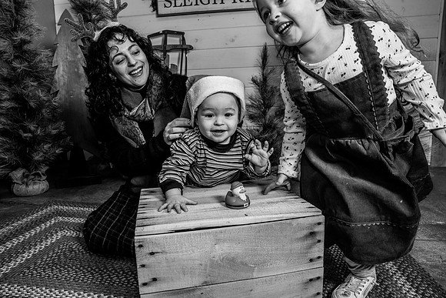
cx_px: 223
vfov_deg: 53.2
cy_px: 149
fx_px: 297
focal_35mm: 24
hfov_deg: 73.7
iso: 250
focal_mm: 24
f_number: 5.6
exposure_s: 1/250
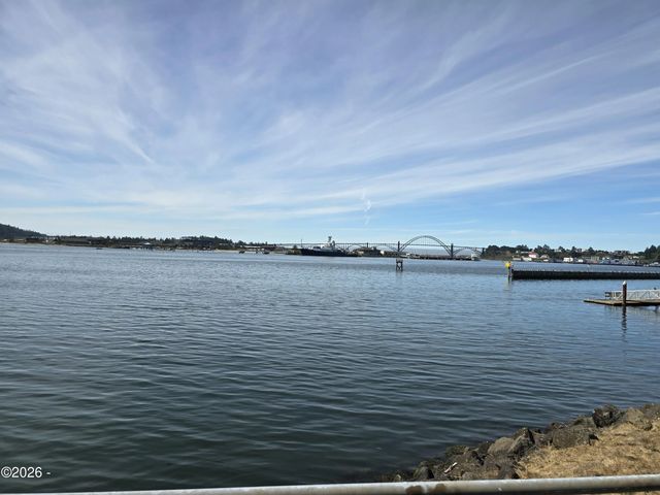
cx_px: 330
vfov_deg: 58.9
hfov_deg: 73.9
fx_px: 439
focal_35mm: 23
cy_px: 248
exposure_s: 1/1336
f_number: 1.7
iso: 12
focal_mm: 6.3
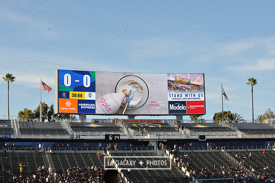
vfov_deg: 17.0
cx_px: 138
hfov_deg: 25.4
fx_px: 611
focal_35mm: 80
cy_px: 92
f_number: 16
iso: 1600
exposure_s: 1/1000
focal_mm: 80
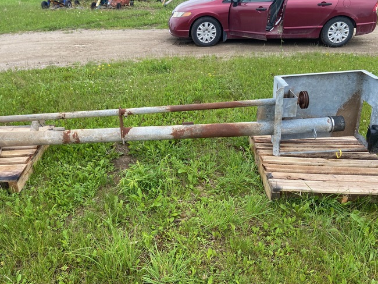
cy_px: 143
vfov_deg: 44.2
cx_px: 177
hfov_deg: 56.8
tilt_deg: -24.8
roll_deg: -2.1
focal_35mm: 32
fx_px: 350
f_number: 1.8
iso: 32
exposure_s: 1/508
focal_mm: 4.25
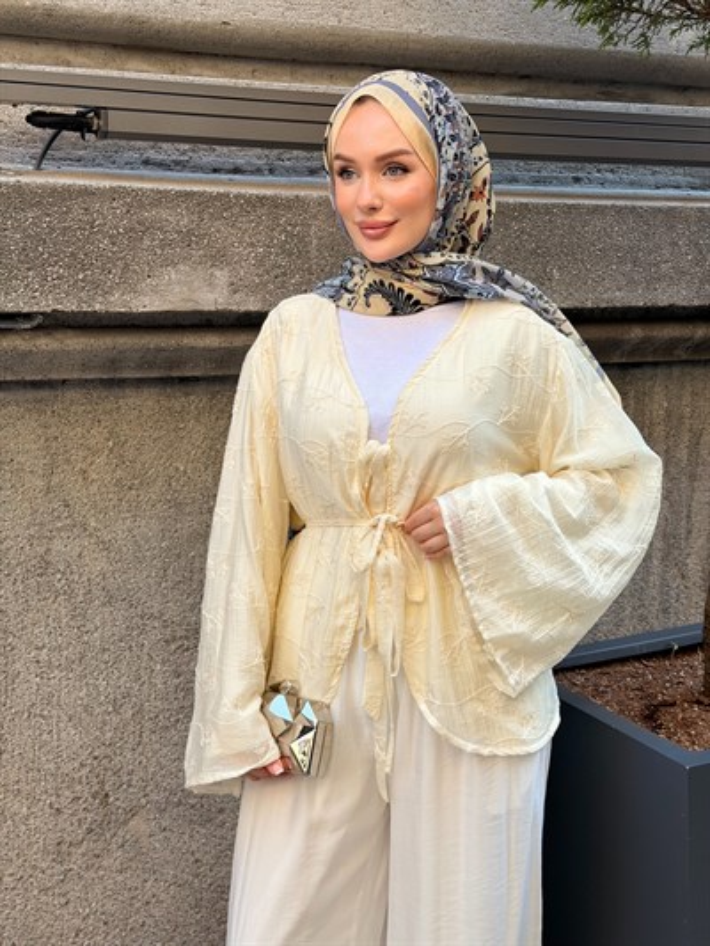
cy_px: 473
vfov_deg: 39.6
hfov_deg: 30.3
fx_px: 1312
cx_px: 355
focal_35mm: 48
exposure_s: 1/282
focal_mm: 6.76
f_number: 1.78
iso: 64
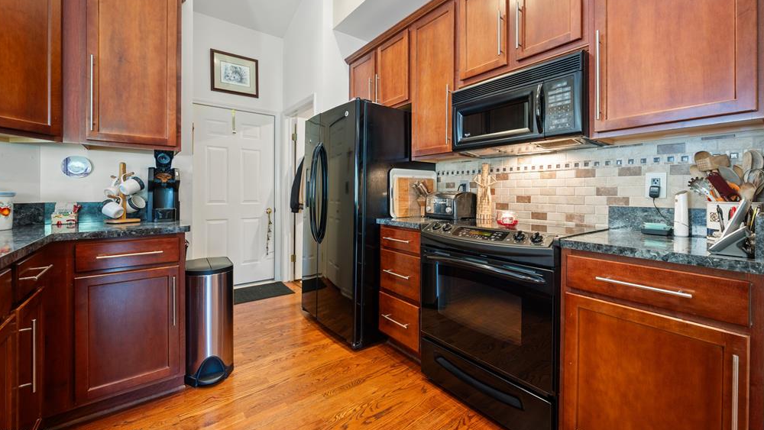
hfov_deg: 103.0
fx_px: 304
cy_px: 192
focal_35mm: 15
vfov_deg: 70.4
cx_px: 384
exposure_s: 10
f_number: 11
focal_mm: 14
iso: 100
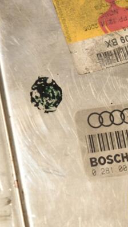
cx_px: 130
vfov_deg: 8.7
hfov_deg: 4.9
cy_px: 114
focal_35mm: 249
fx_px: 1501
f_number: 7.1
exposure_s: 1/200
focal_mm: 105
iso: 800
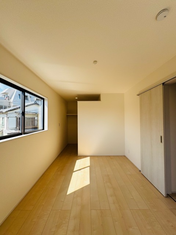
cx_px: 88
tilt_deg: +1.4
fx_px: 95
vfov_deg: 102.1
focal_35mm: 14
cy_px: 118
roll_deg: +0.0
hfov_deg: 85.7
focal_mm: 2.22
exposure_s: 1/459
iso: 40
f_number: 2.2
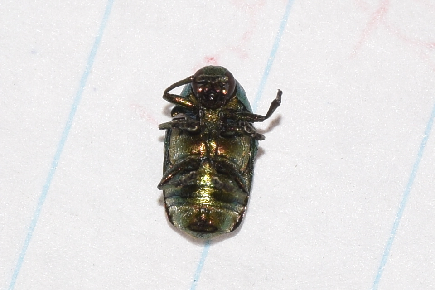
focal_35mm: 210
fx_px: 2537
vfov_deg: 6.5
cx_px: 218
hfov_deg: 9.8
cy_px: 145
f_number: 13
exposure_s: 1/160
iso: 200
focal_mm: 140
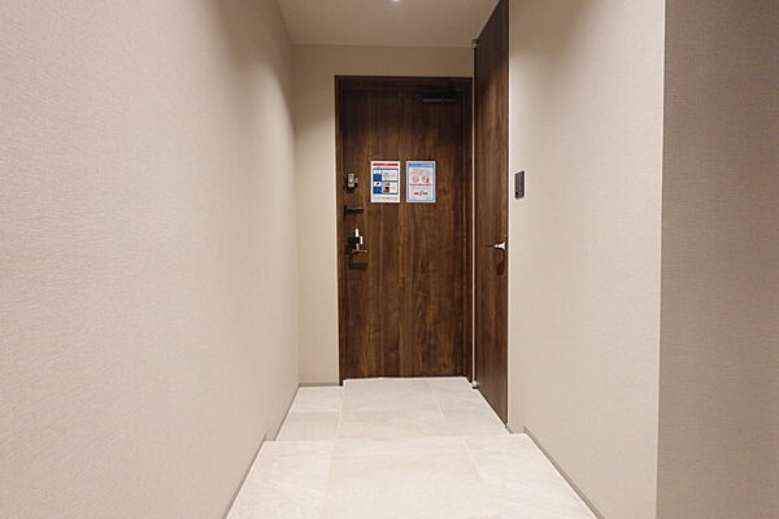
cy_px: 260
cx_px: 390
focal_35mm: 20
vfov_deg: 61.9
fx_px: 433
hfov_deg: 84.0
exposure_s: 1/80
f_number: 2
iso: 1000
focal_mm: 7.6
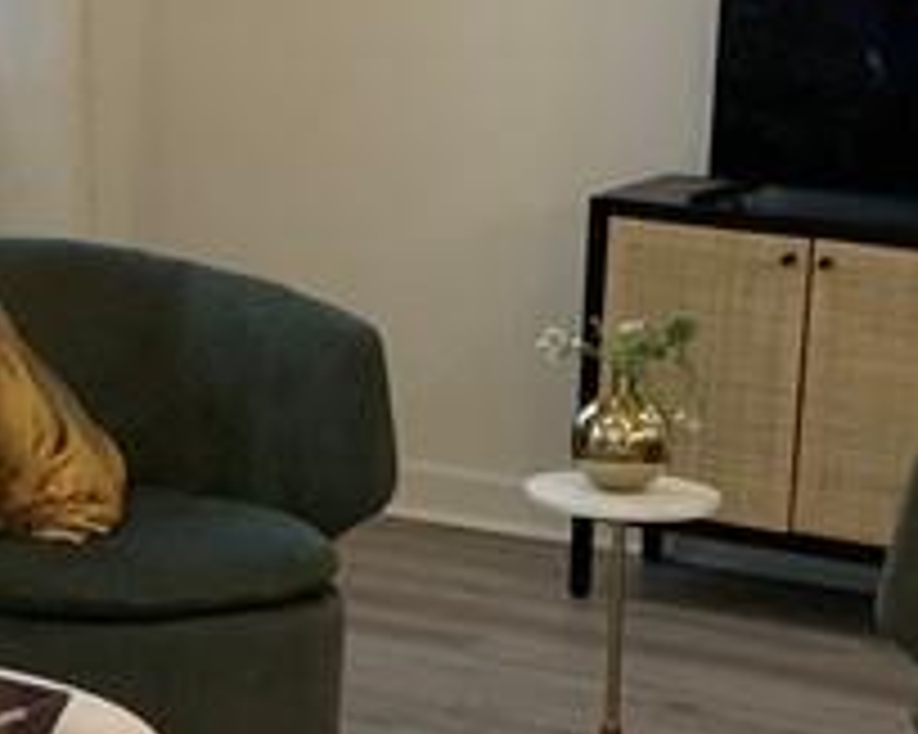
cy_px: 311
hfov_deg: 13.3
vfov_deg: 10.9
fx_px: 3856
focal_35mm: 142
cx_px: -148
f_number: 1.8
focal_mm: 3
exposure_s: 1/60
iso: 50
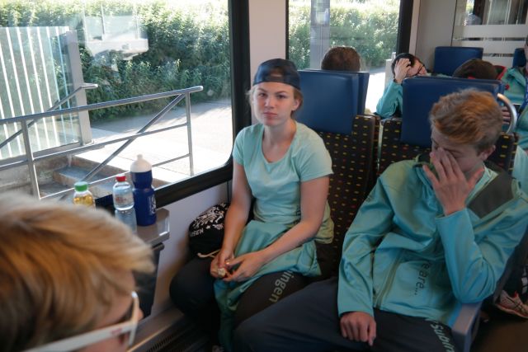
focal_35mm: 29
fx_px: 425
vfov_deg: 45.0
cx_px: 264
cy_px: 176
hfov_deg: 63.6
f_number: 3.5
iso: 200
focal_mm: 19
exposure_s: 1/40
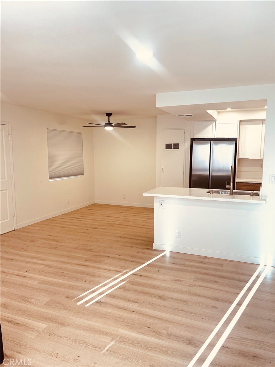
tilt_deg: -6.2
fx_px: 265
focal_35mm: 25
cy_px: 184
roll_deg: +0.5
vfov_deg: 69.4
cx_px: 138
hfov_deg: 54.9
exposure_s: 1/124
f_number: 1.6
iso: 50
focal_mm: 5.1
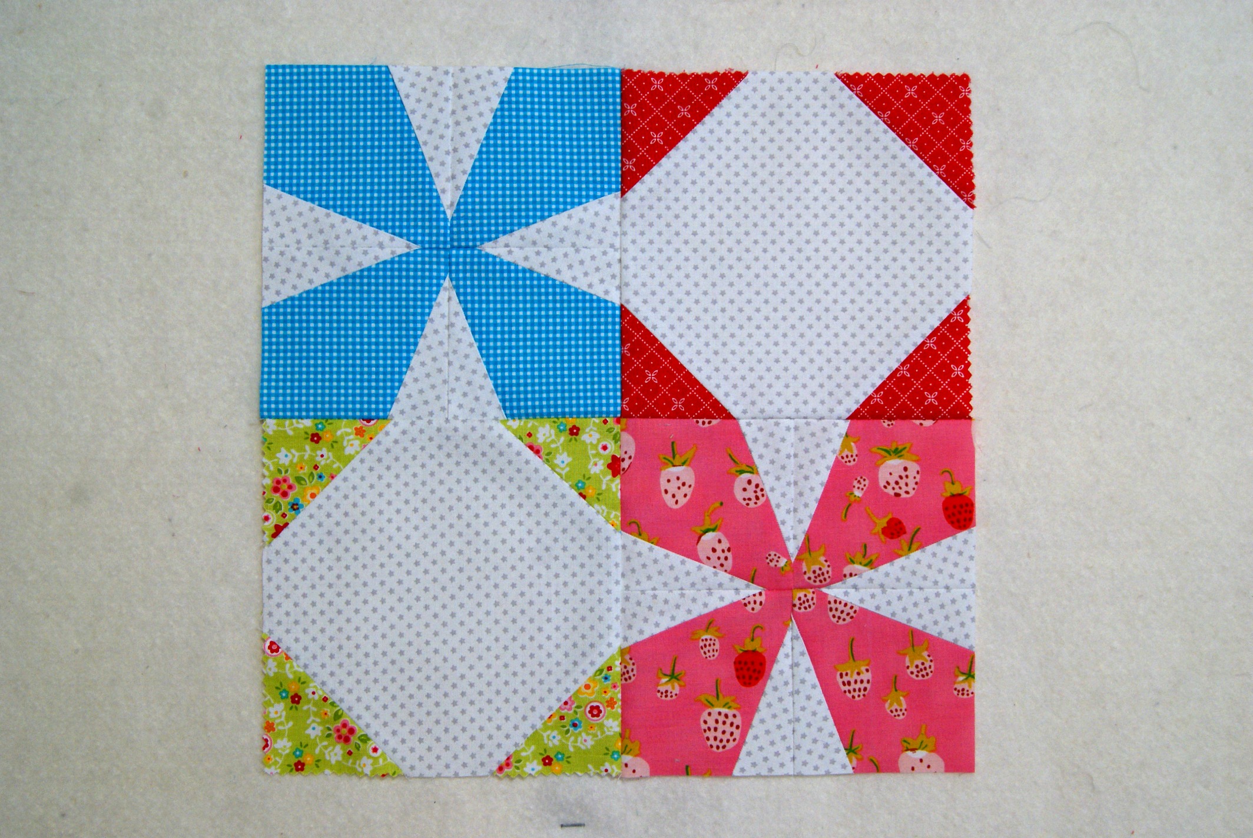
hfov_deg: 53.1
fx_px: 1254
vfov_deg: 37.0
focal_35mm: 36
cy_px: 419
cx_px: 626
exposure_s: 1/15
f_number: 8
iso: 400
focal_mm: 24
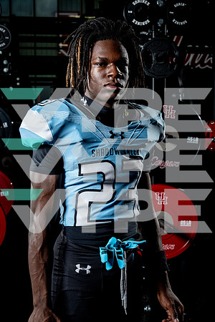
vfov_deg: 31.0
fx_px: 582
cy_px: 161
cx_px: 108
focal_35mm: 65
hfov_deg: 20.9
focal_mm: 65
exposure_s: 1/250
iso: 640
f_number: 9
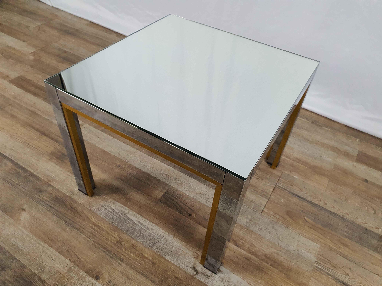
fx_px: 287
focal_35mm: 26
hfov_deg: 67.3
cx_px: 191
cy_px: 143
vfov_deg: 53.1
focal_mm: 4.3
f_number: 2.4
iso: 250
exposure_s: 1/100
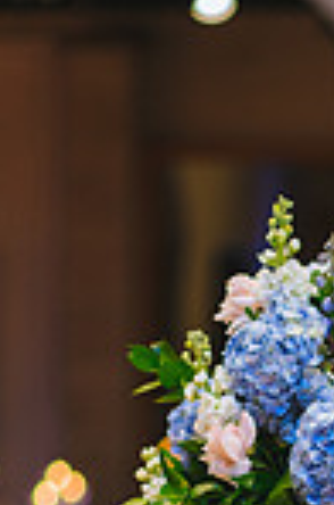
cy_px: 624
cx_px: 426
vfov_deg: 7.9
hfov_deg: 5.3
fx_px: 3621
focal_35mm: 259
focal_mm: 85
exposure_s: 1/125
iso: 800
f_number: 2
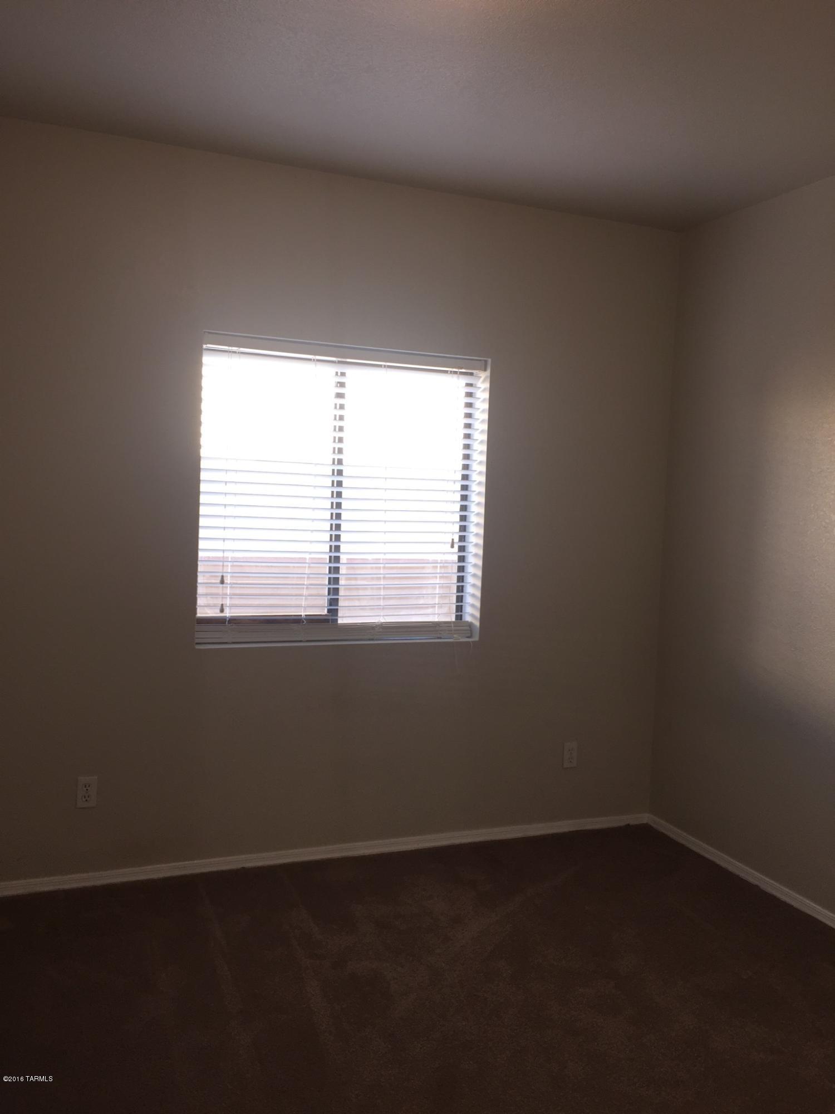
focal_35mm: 29
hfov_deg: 48.2
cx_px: 418
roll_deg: -1.6
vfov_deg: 61.7
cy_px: 557
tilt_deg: -2.4
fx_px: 933
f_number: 2.2
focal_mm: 4.15
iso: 32
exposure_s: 1/60
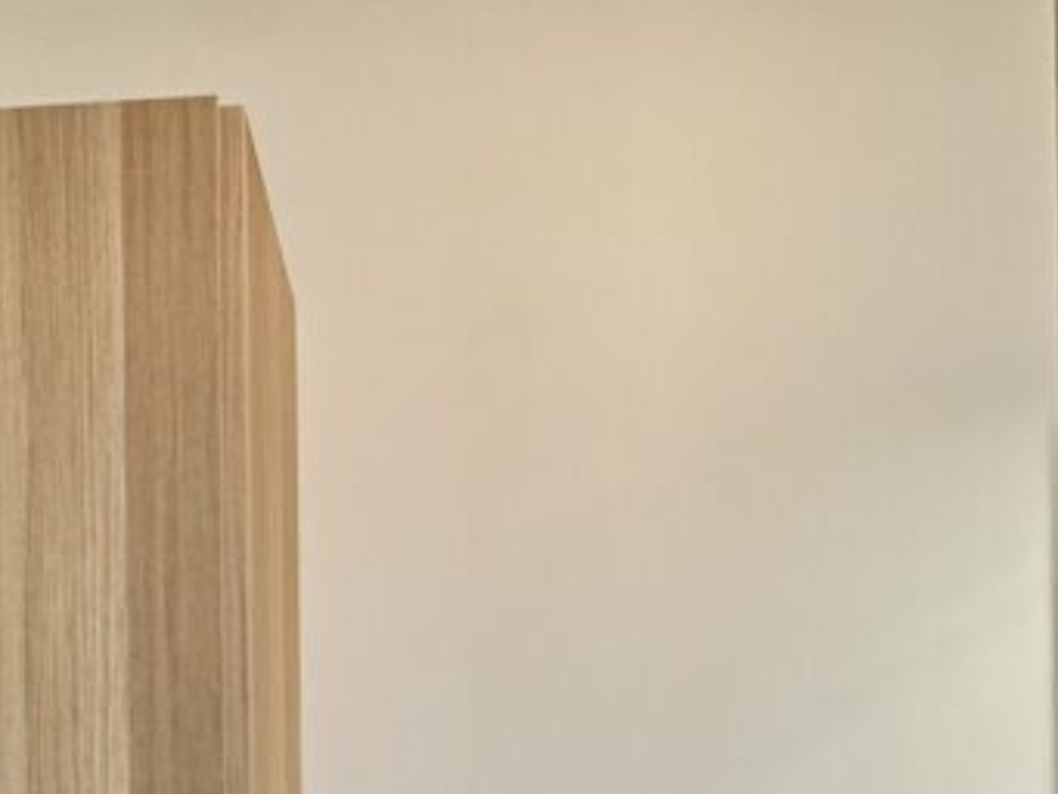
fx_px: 1284
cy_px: 1179
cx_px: 444
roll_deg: +0.4
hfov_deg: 44.6
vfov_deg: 25.9
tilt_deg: -0.1
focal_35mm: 42
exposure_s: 1/100
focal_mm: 2.22
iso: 200
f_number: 2.2
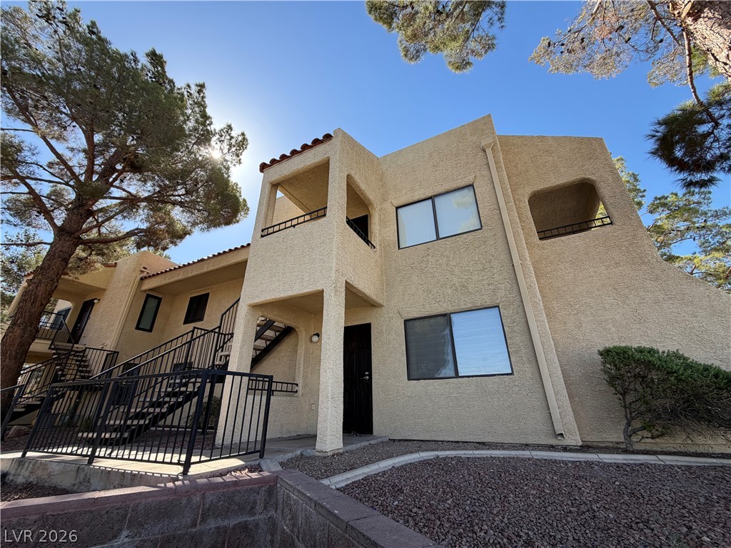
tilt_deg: +25.6
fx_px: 296
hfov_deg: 102.1
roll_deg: -0.8
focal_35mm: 14
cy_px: 274
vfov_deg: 85.7
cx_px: 366
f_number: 2.2
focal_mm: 2.22
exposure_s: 1/549
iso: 40
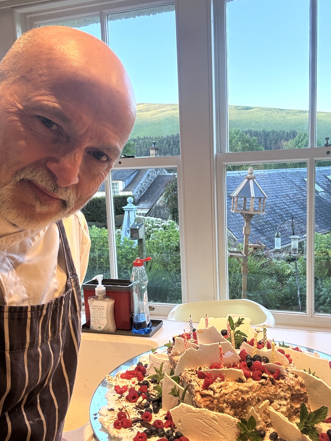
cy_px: 239
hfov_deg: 41.8
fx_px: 434
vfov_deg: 53.9
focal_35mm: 34
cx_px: 180
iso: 64
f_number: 1.9
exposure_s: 1/50
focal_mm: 2.69
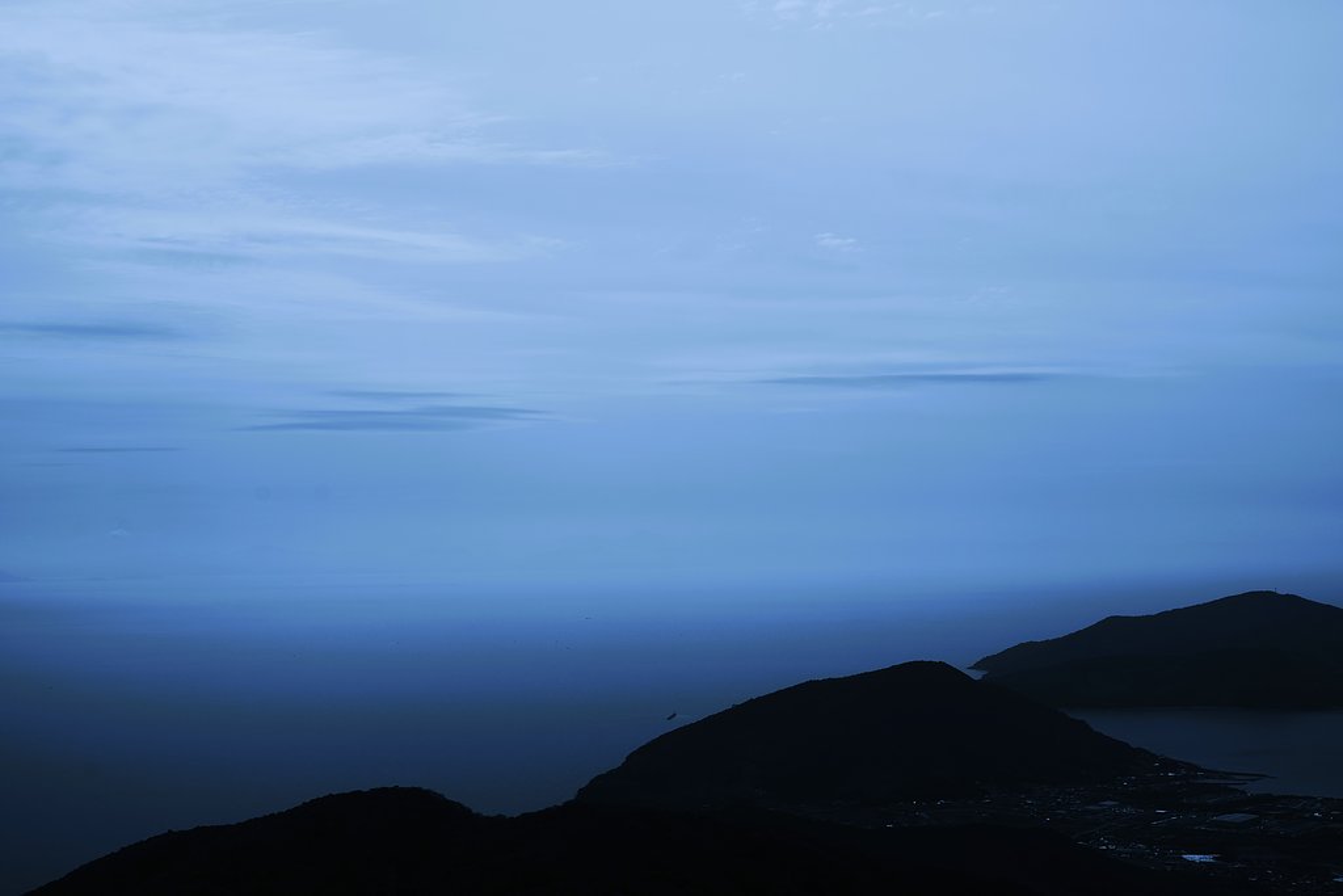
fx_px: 1865
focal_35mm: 50
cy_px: 448
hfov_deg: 39.6
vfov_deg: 27.0
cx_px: 672
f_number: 10
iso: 100
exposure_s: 1/640
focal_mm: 50
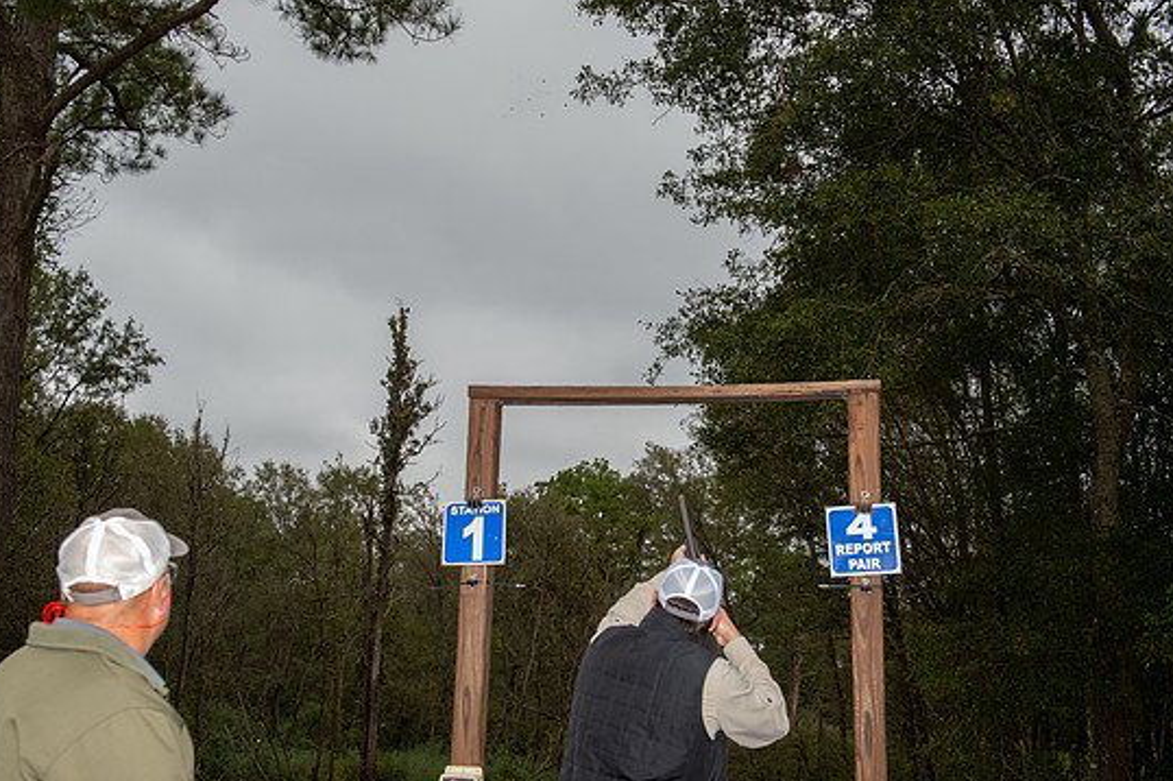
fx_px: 1335
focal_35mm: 41
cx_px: 567
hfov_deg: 47.4
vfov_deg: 32.6
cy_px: 382
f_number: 7.1
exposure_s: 1/160
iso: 320
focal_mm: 38
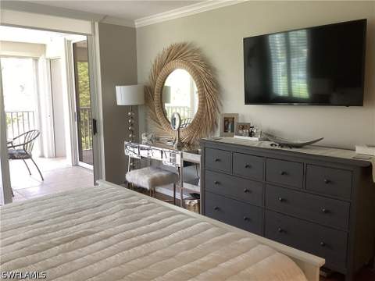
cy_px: 140
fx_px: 336
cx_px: 188
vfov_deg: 45.4
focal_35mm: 31
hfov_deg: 58.4
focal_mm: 3.3
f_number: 2.4
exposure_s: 1/60
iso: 160
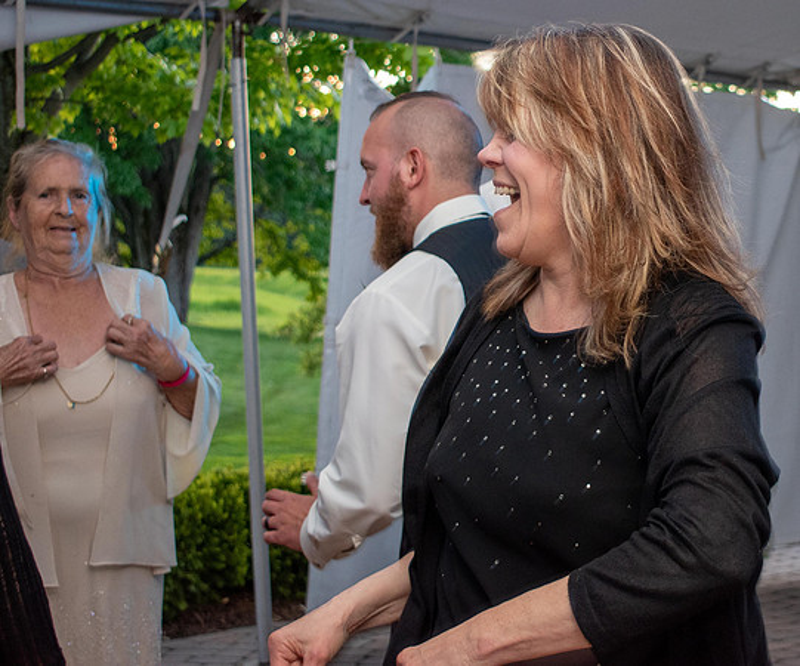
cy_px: 245
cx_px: 631
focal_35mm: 83
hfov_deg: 22.4
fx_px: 1998
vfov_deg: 18.9
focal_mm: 38
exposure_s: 1/60
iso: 1000
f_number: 4.8
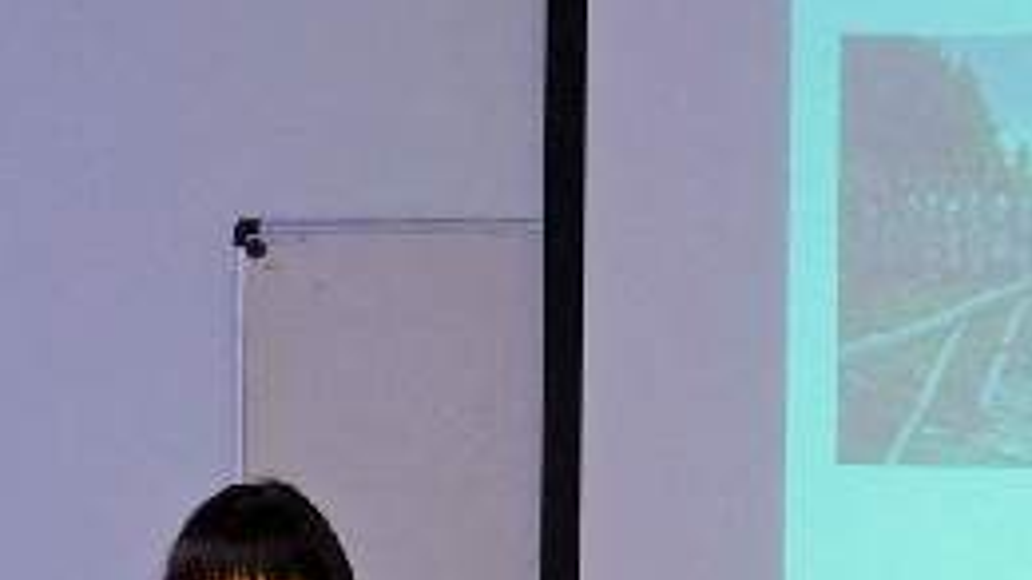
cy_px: 1100
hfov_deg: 10.2
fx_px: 5756
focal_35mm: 210
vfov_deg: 5.7
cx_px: 210
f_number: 4
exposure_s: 1/160
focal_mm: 29
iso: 2000
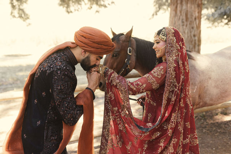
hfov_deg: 54.4
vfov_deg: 37.9
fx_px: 225
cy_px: 77
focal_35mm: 35
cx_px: 116
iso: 160
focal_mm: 35
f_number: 2
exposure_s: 1/160
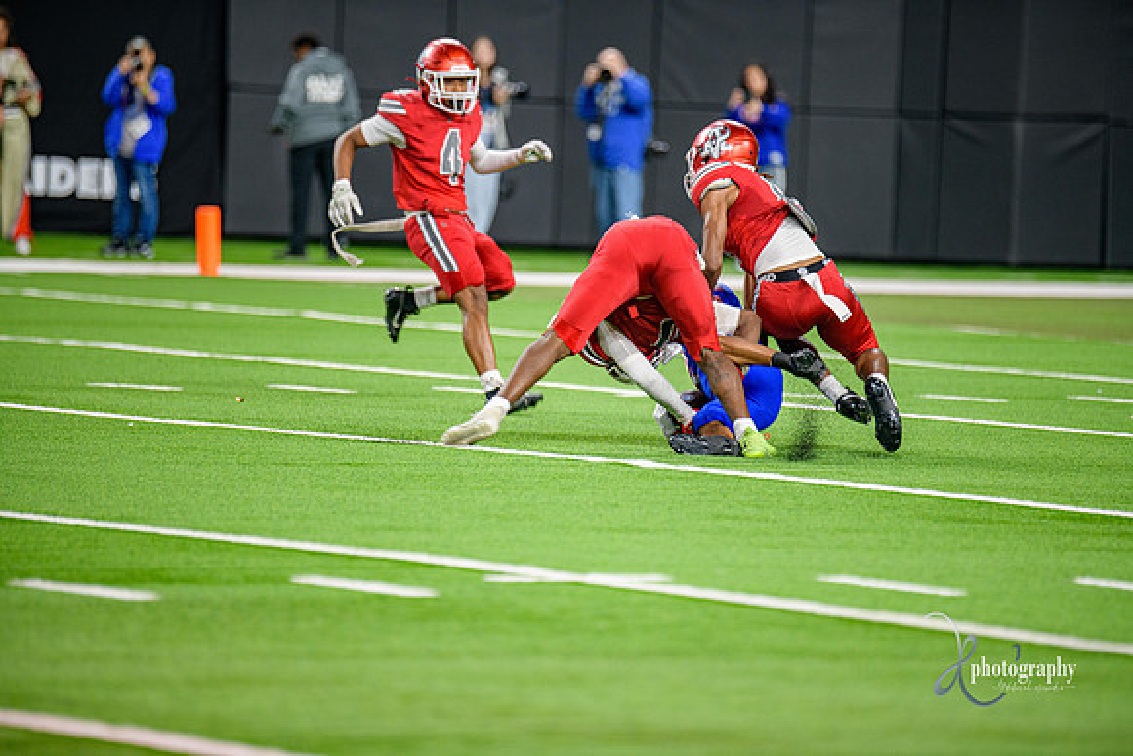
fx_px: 9443
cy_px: 378
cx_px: 566
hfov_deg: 6.9
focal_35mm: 300
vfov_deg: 4.6
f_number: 2.8
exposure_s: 1/400
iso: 1000
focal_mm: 300
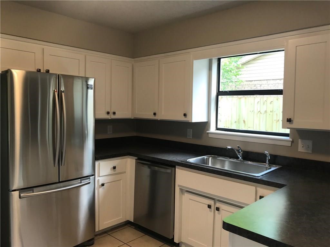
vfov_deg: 49.7
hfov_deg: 63.4
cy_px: 124
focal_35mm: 28
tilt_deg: -1.0
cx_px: 165
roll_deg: -0.5
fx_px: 267
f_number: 1.8
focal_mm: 3.99
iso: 25
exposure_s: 1/40
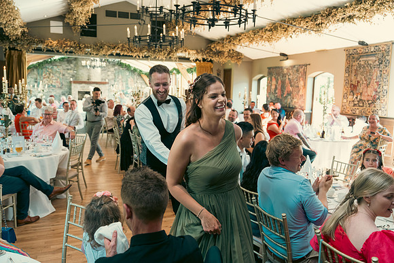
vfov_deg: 41.1
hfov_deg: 58.7
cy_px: 132
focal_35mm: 32
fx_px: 350
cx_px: 197
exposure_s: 1/160
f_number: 3.5
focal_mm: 32
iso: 1250
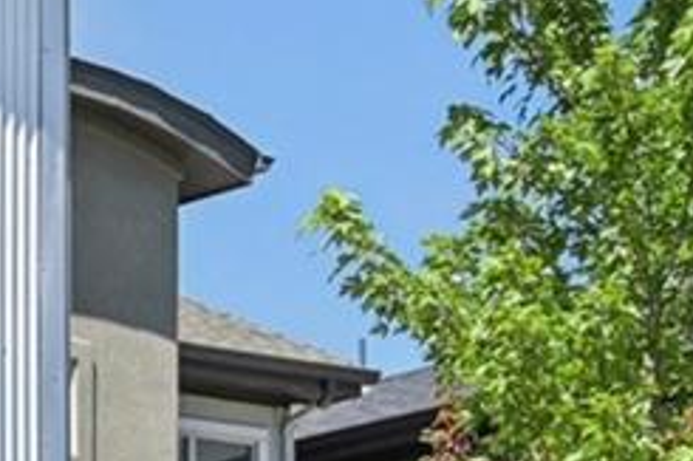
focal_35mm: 196
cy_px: 444
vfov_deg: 7.0
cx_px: -860
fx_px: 3770
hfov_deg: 9.5
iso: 100
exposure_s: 1/160
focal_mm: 30
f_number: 8
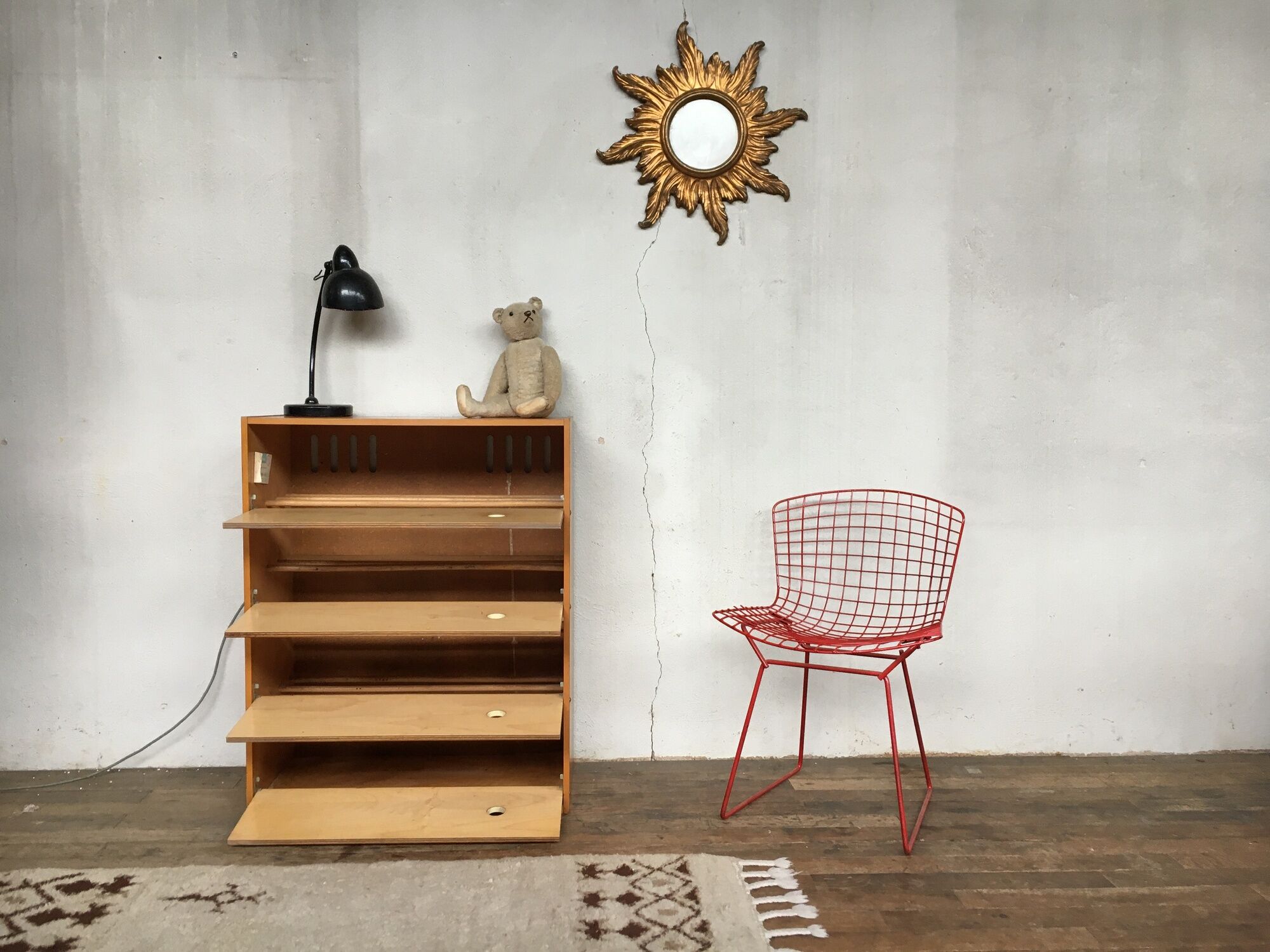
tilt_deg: -4.1
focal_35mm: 29
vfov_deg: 48.2
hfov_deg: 61.7
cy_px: 476
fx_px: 1064
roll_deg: +0.1
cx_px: 635
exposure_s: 1/33
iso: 40
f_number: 2.2
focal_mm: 4.15
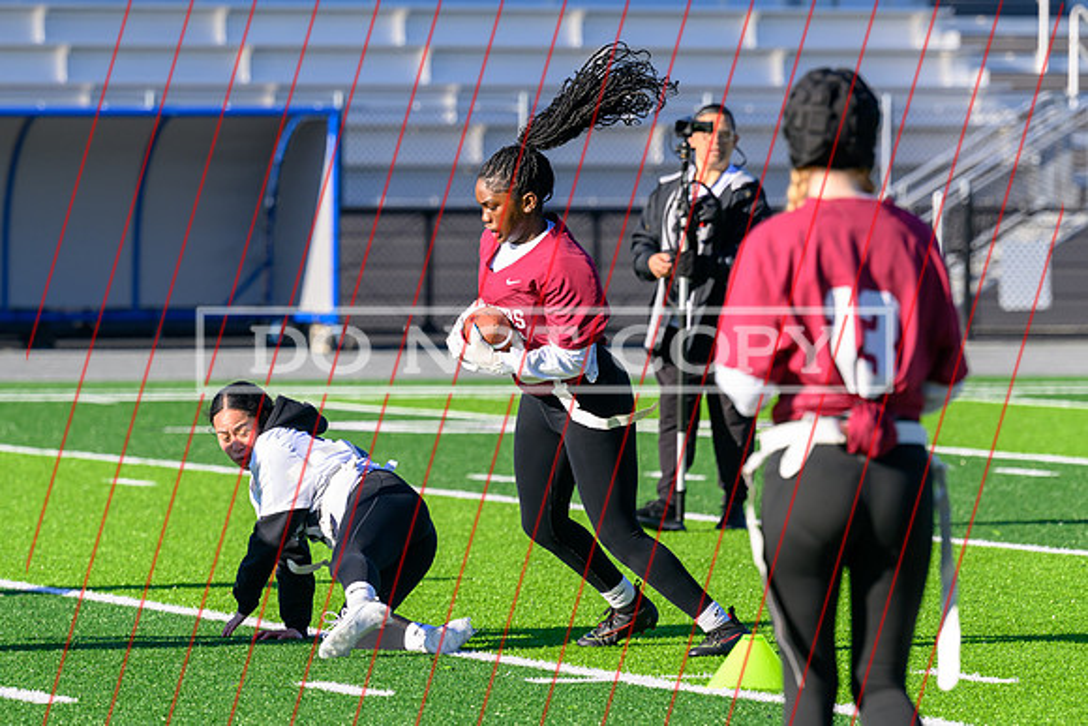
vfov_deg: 4.8
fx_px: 8657
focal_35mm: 286
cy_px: 588
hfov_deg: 7.2
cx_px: 452
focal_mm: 160
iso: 320
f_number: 4
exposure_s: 1/1600
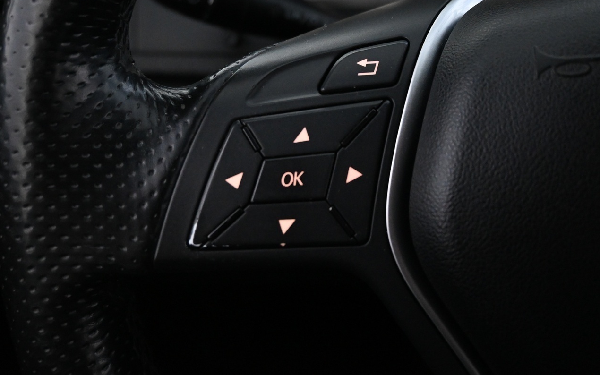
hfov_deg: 49.3
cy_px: 136
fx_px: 654
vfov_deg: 31.8
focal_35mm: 40
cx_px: 303
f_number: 3.8
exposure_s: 1/30
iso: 3200
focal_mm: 20.5
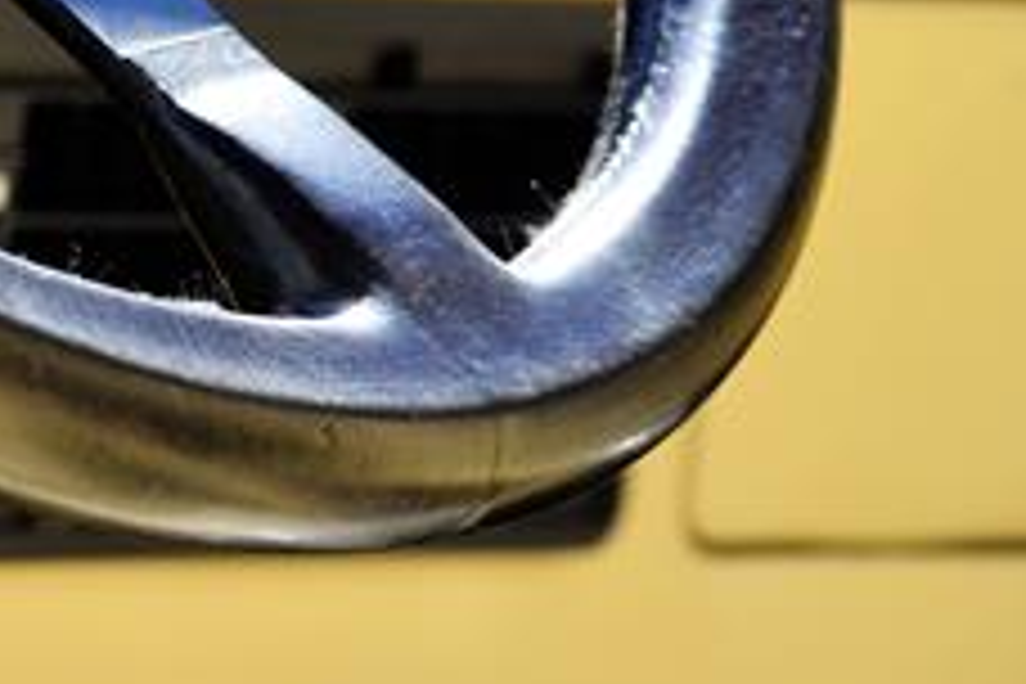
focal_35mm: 441
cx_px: -1094
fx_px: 12568
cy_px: -616
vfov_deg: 3.1
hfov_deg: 4.6
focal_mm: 105
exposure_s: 1/100
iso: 100
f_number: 8
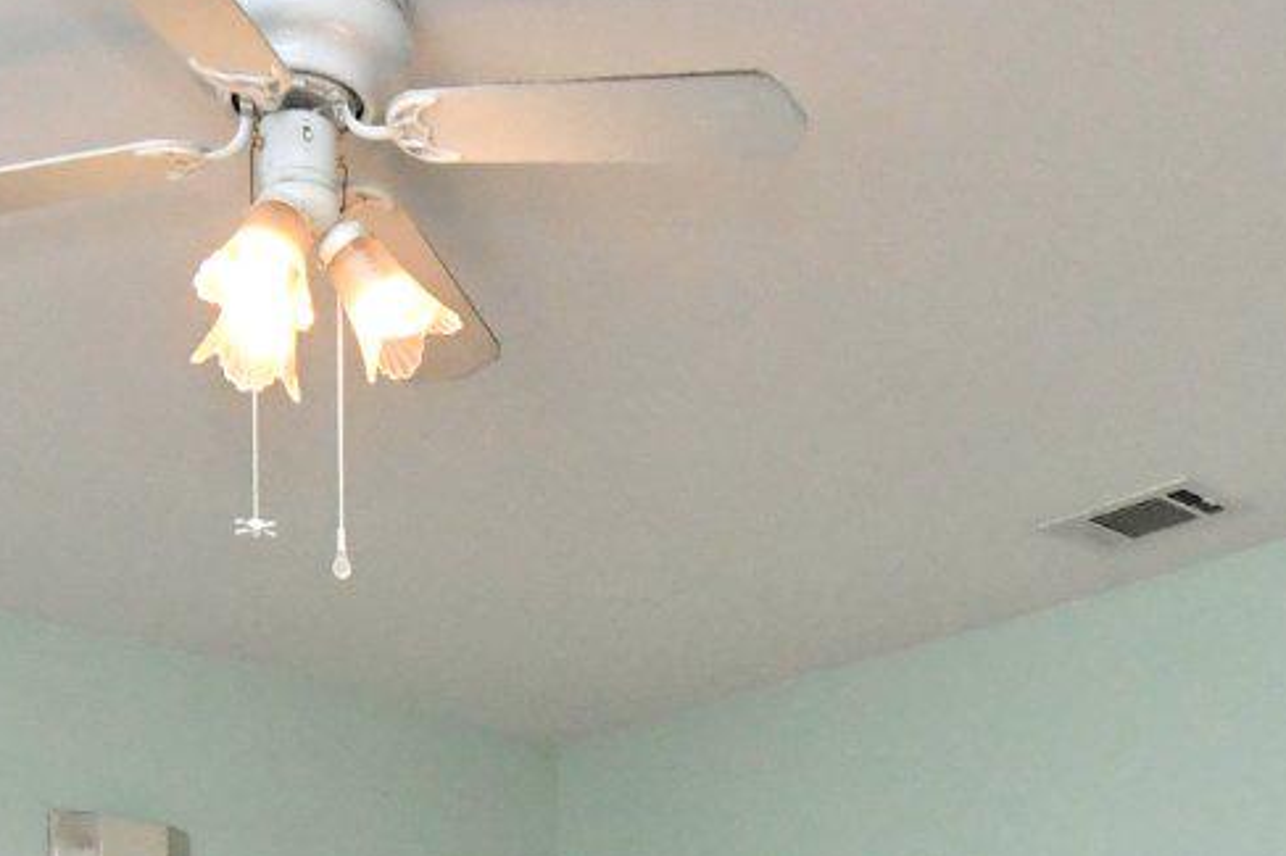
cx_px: 693
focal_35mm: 63
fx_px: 2250
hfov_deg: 31.9
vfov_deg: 18.6
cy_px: 1342
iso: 2500
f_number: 7.1
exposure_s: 1/250
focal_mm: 10
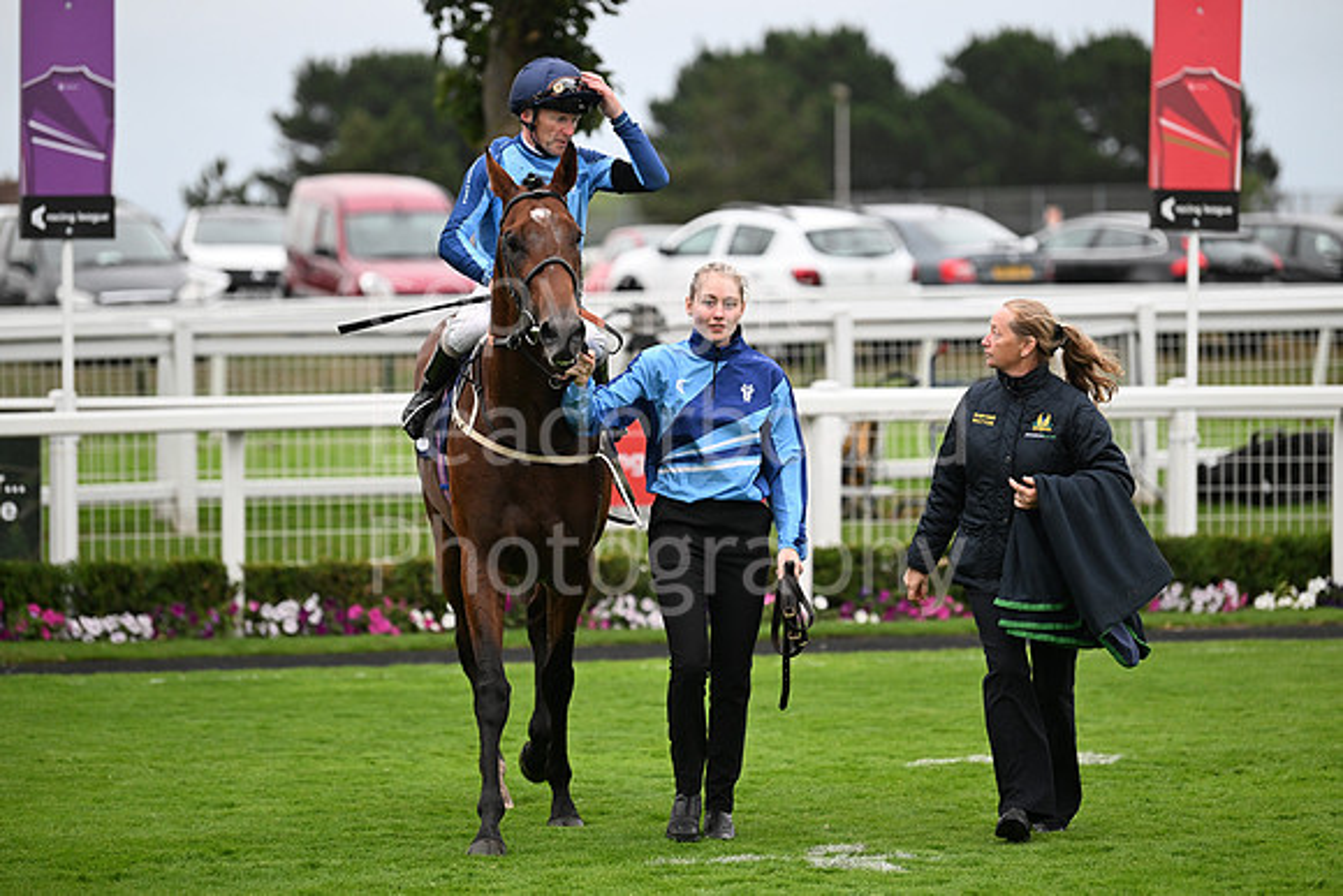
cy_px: 448
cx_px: 672
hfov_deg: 12.1
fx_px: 6343
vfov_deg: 8.1
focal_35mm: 170
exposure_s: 1/400
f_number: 3.2
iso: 1600
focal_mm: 170
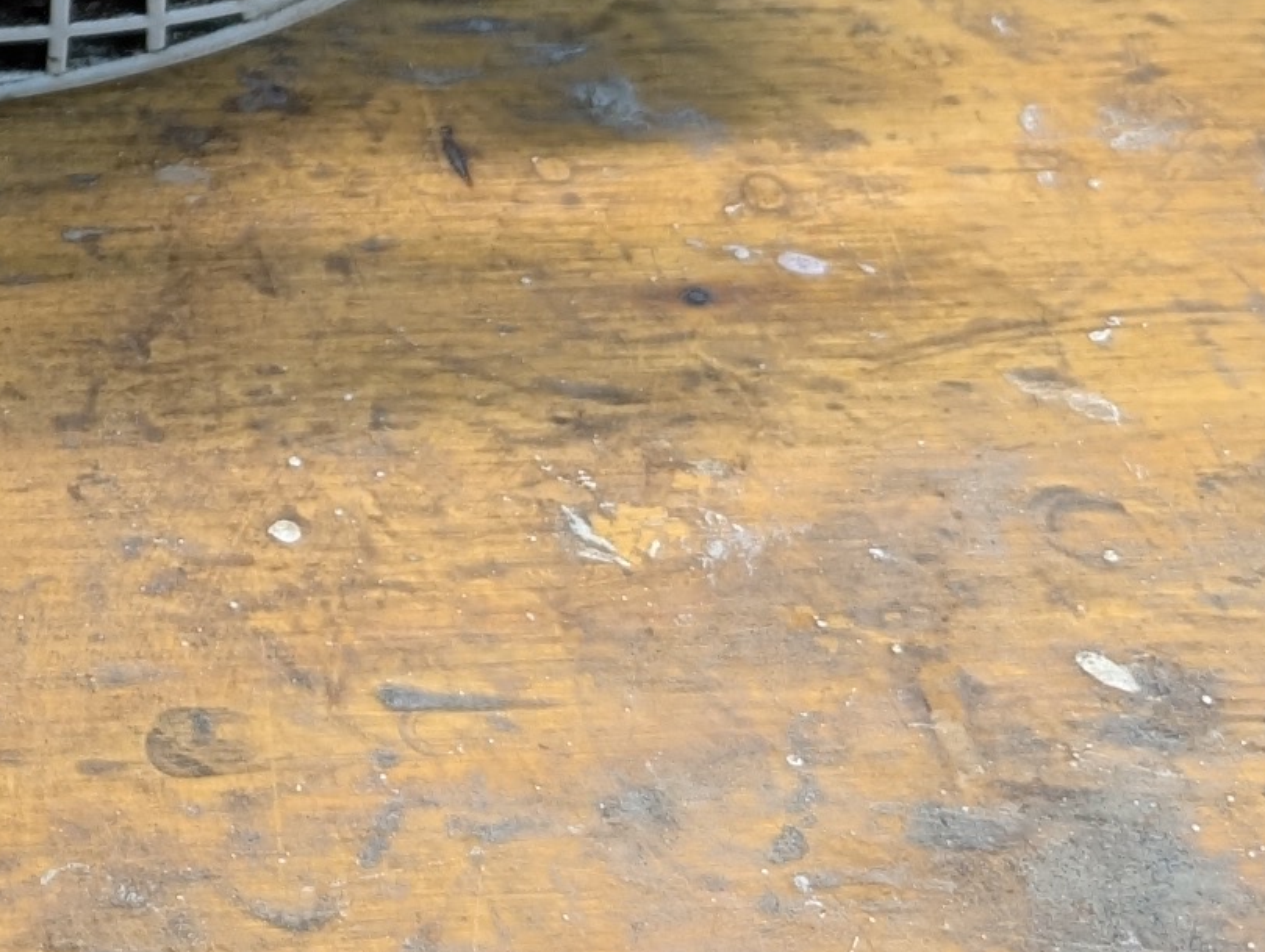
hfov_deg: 15.2
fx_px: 4428
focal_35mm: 121
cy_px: -550
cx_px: -527
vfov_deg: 11.7
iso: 61
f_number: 1.68
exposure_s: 1/25
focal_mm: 6.9
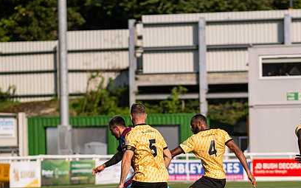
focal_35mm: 228
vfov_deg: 5.8
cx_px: 194
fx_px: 1870
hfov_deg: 9.2
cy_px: 161
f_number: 2.8
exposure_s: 1/4000
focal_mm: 135
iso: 200
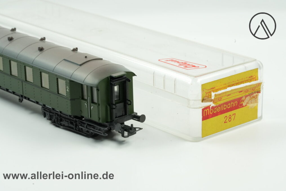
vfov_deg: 15.0
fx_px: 723
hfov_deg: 22.4
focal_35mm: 91
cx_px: 144
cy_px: 96
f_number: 16
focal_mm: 90
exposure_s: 1/30
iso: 2500
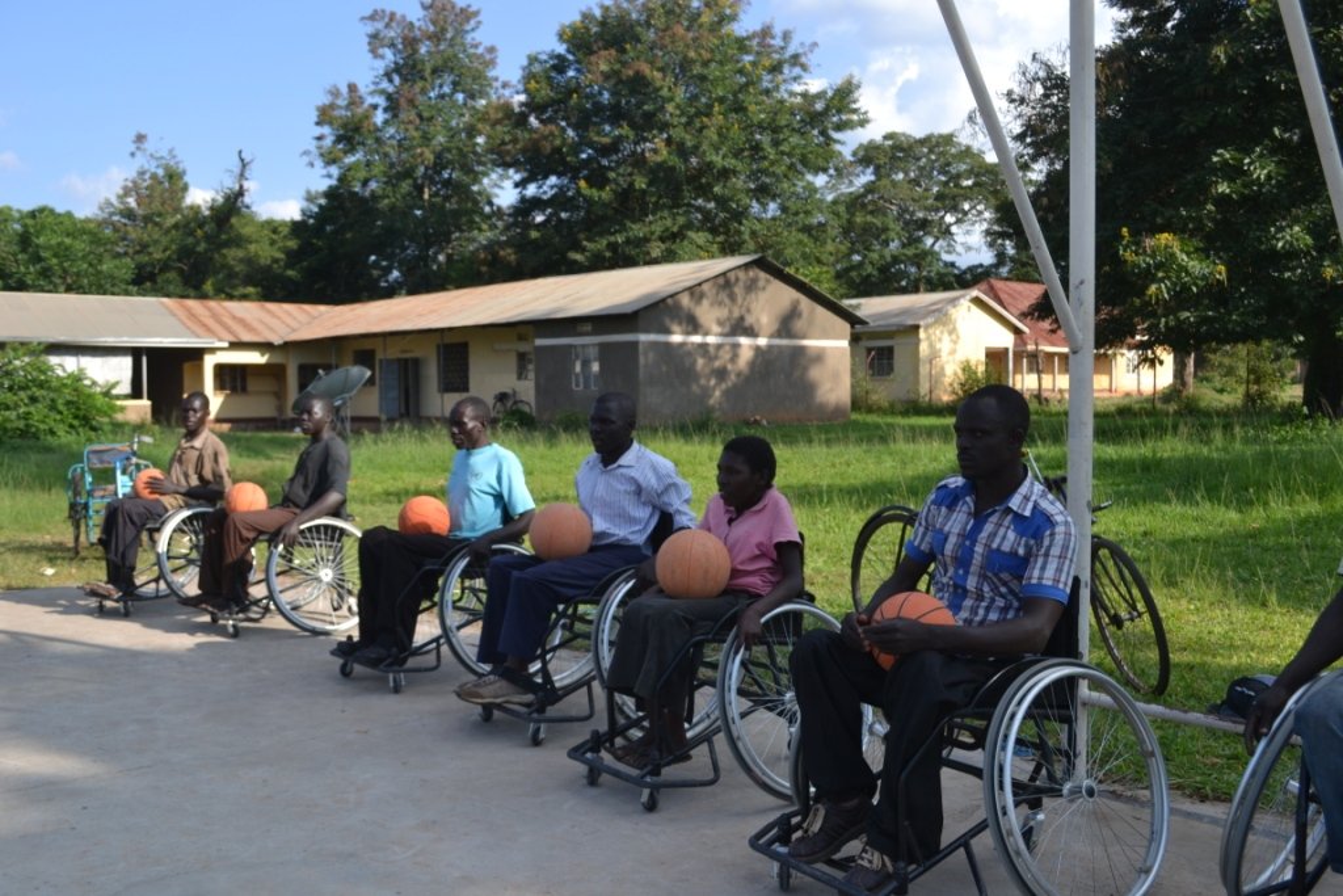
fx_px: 1231
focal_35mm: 33
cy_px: 448
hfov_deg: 57.2
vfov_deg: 40.0
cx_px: 672
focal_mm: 22
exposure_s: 1/200
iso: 100
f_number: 7.1
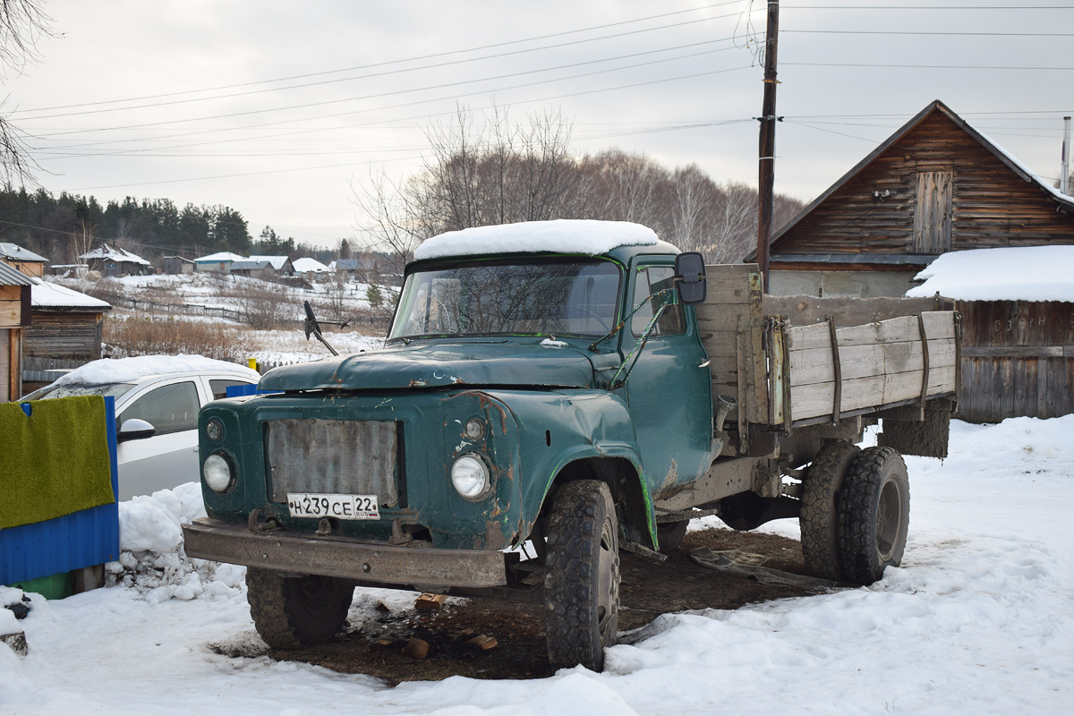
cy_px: 358
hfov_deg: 46.4
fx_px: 1253
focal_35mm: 42
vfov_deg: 31.9
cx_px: 537
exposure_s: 1/320
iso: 200
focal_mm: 28
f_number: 5
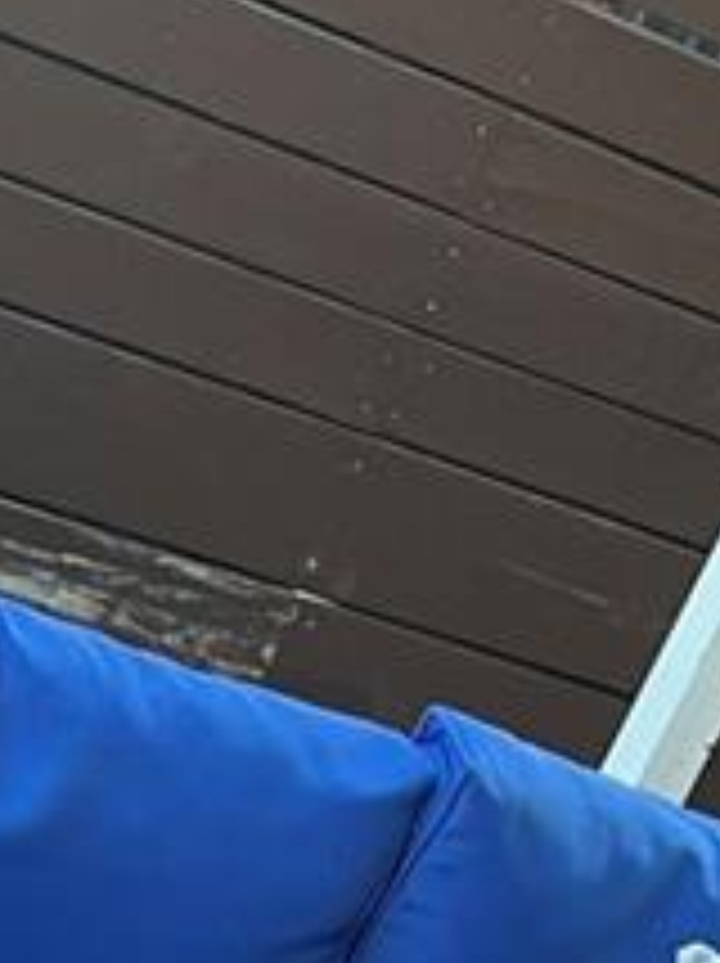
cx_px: 256
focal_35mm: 146
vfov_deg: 11.8
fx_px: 4057
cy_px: 2034
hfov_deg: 10.1
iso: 100
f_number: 1.5
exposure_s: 1/60
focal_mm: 5.7
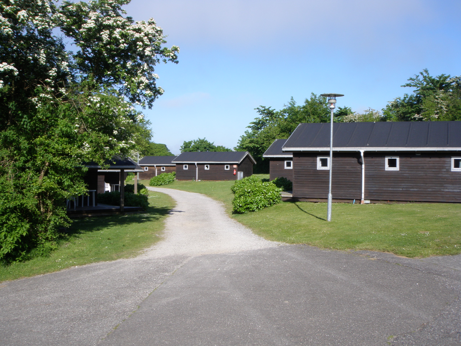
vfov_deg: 37.7
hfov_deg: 49.0
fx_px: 506
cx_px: 230
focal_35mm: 38
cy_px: 173
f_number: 6.6
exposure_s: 1/125
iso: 50
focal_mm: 6.7
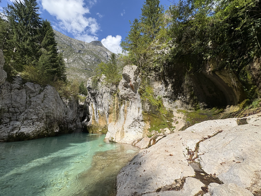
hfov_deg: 102.1
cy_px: 98
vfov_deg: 85.7
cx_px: 130
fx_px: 106
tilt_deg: +14.6
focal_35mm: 14
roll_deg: +0.7
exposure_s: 1/1789
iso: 50
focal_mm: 2.22
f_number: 2.2
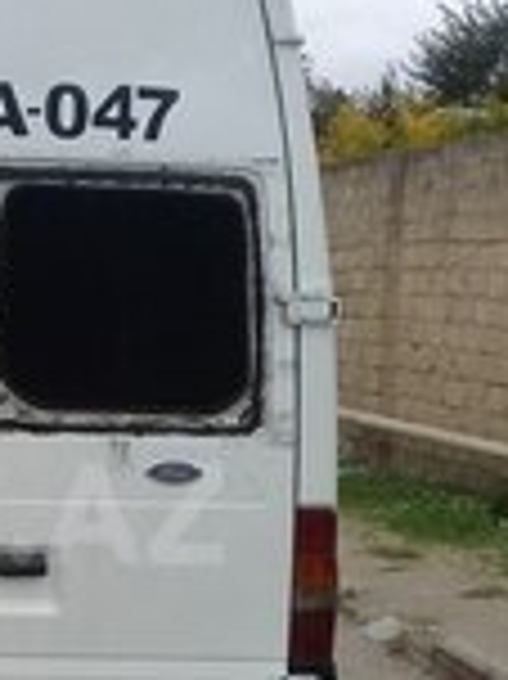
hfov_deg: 14.0
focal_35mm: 102
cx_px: -121
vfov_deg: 19.1
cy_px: 513
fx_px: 1999
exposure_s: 1/100
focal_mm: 3.3
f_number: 2.2
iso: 50
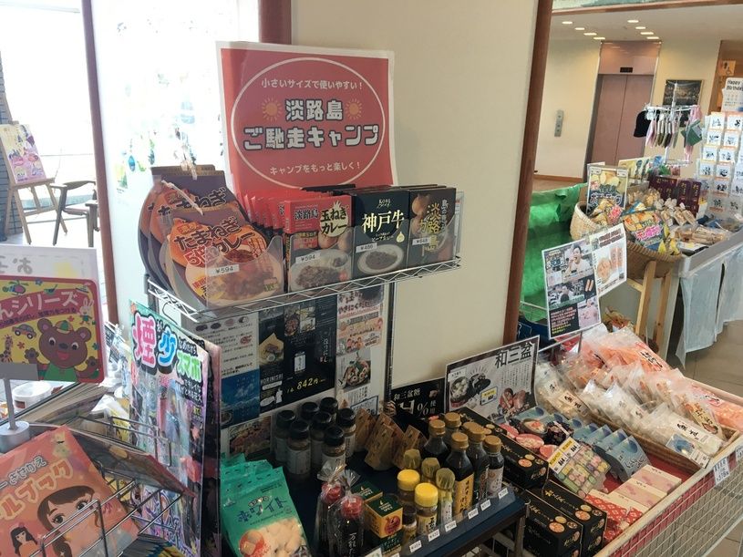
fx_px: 622
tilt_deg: -15.2
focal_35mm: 29
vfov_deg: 48.2
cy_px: 278
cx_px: 372
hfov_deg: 61.7
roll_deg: -1.7
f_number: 2.2
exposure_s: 1/30
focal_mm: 4.15
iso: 25
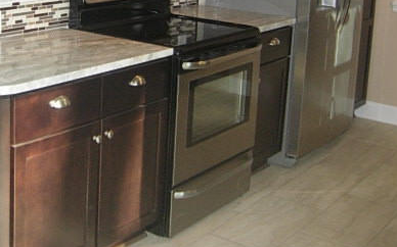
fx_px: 681
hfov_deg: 31.8
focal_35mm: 63
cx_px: 90
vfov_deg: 20.0
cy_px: 5
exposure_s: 1/181
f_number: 2.7
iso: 200
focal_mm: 7.5
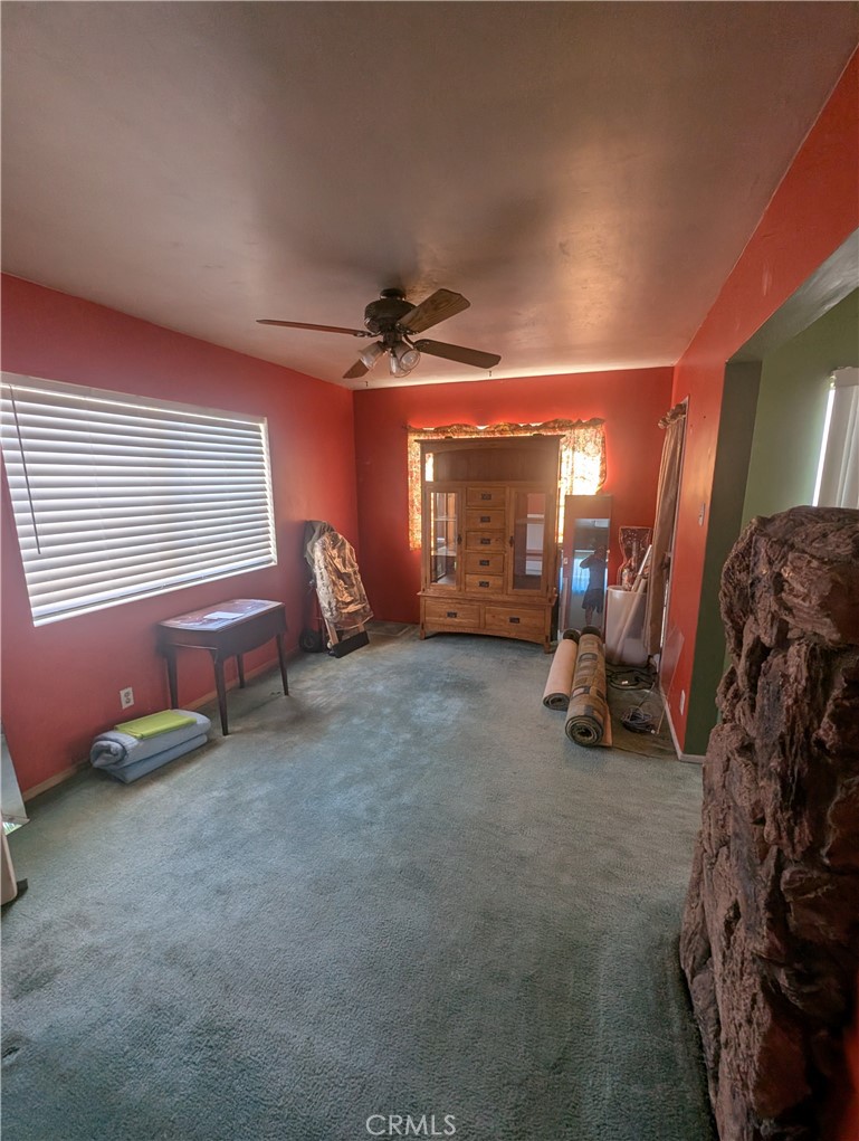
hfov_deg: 90.1
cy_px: 570
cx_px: 430
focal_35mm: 13
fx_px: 429
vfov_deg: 106.1
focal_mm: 1.95
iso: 87
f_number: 2.2
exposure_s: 1/81.2
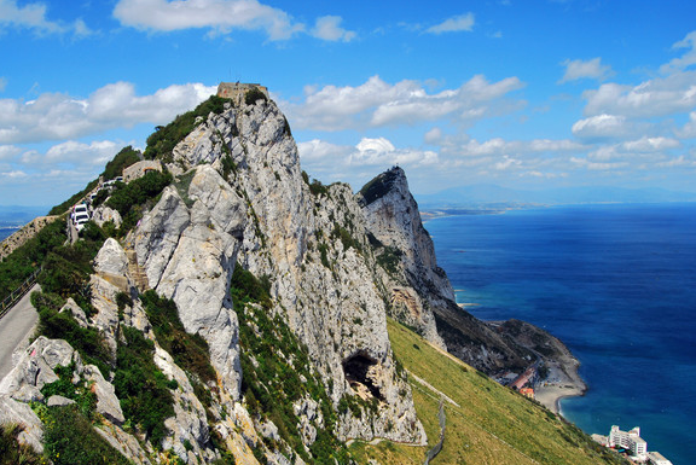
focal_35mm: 30
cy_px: 248
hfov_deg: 61.8
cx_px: 321
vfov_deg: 43.7
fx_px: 580
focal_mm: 18
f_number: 11
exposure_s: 1/320
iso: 200
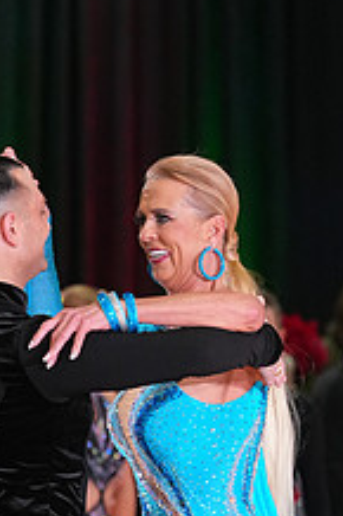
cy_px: 630
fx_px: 7629
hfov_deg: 2.6
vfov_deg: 3.9
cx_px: 30
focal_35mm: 533
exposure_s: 1/200
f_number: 5
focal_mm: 200
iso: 2500
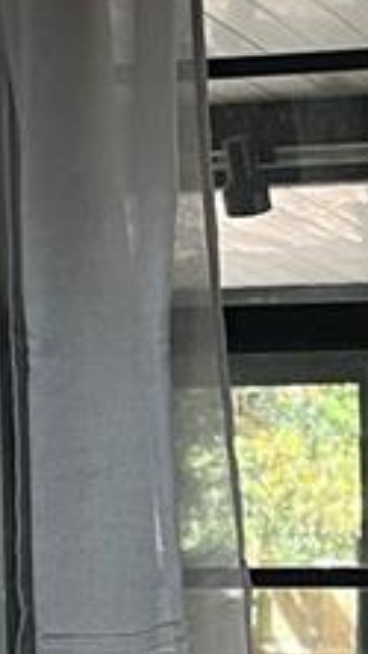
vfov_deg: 13.6
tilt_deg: -6.5
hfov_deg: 7.9
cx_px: 392
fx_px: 2652
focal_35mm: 153
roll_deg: +1.0
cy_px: 790
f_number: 1.6
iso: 160
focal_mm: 5.1
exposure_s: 1/60
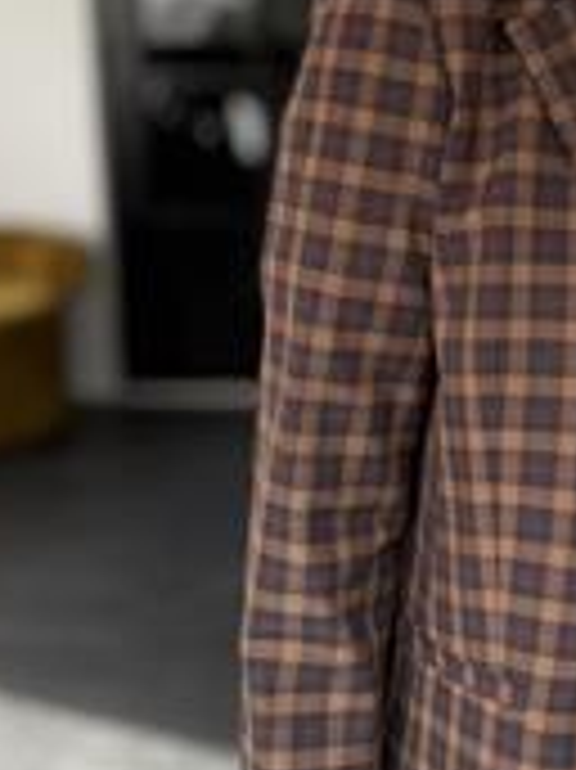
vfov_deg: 25.8
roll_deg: -1.1
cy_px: 241
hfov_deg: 18.9
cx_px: 626
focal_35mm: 75
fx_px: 1666
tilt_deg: -9.2
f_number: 1.78
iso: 160
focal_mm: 6.76
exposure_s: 1/121
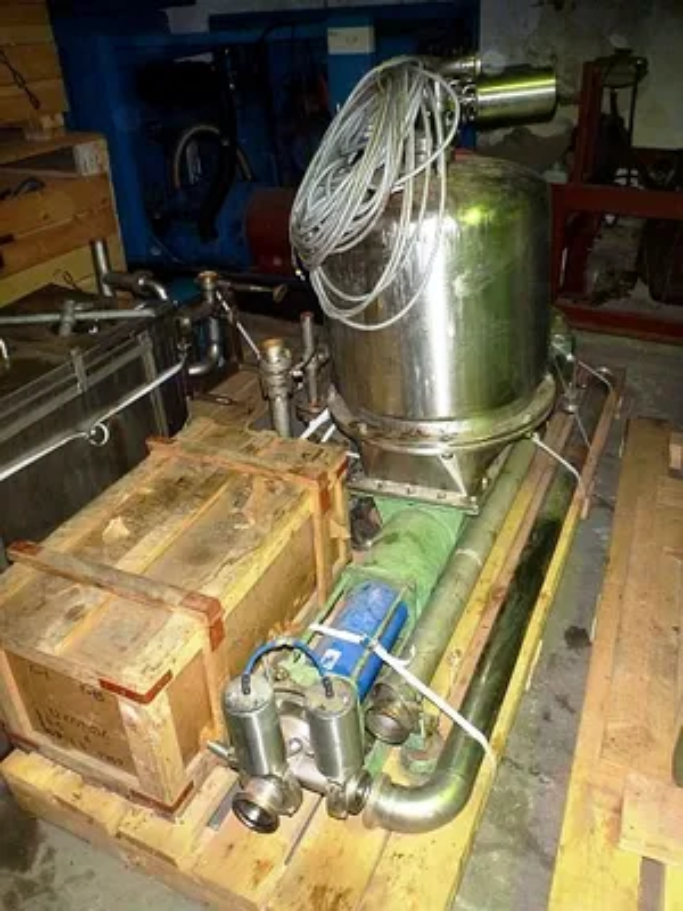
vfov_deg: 63.4
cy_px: 456
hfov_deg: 49.7
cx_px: 342
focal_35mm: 28
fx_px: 737
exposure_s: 1/60
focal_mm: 4.9
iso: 400
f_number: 3.3
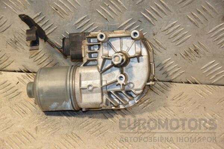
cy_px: 74
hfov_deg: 19.5
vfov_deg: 13.0
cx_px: 112
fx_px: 653
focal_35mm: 105
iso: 800
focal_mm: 70
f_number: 5.3
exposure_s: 1/160
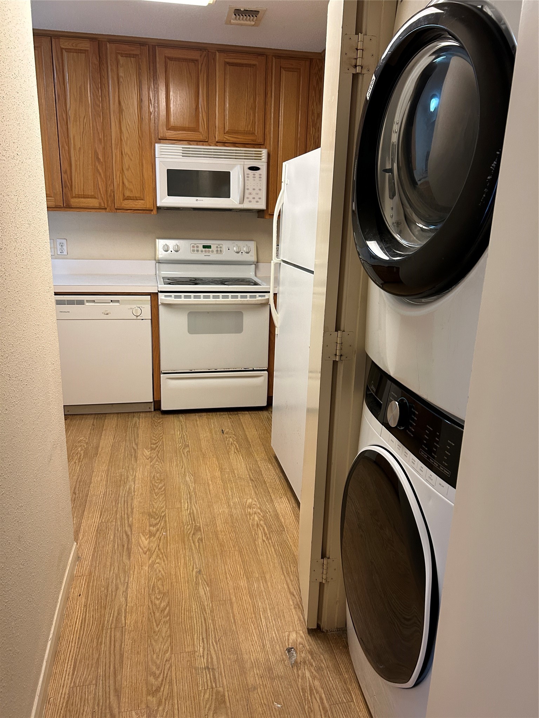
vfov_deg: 67.3
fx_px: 540
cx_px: 270
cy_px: 359
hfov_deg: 53.1
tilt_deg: -14.4
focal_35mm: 26
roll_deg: -2.0
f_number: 1.5
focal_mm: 5.7
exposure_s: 1/60
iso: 200
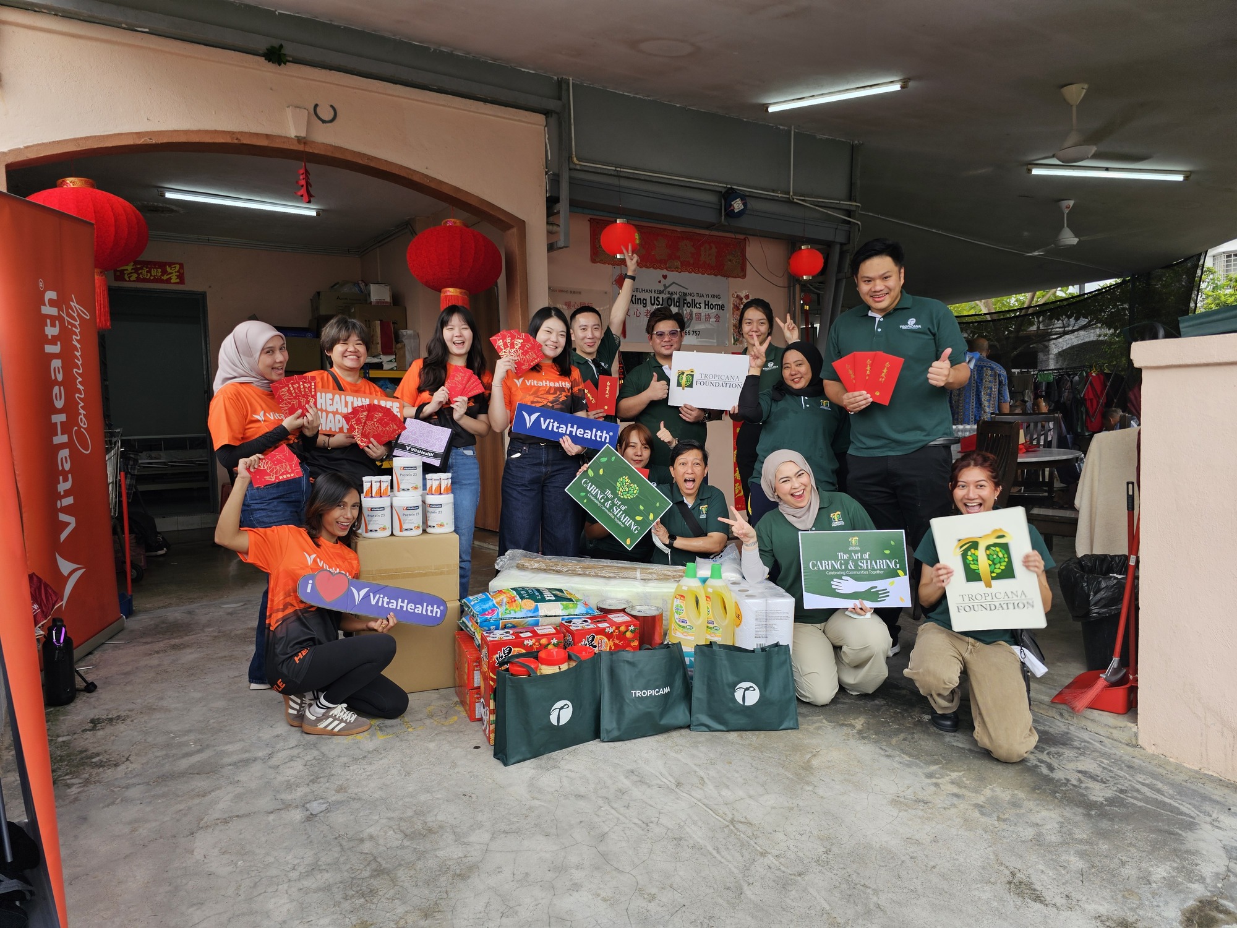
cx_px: 618
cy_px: 464
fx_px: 822
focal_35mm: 23
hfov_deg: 73.9
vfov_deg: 58.9
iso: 10
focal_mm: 6.3
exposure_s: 1/124
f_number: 1.7
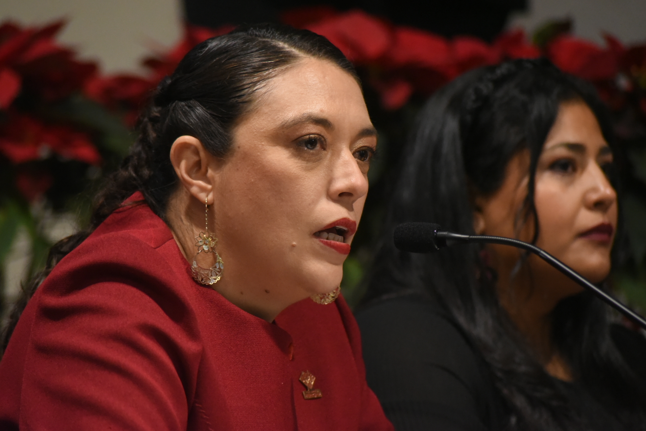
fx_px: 3947
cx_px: 323
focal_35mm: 220
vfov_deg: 6.2
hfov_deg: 9.4
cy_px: 216
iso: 8000
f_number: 5.6
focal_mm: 220
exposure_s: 1/320
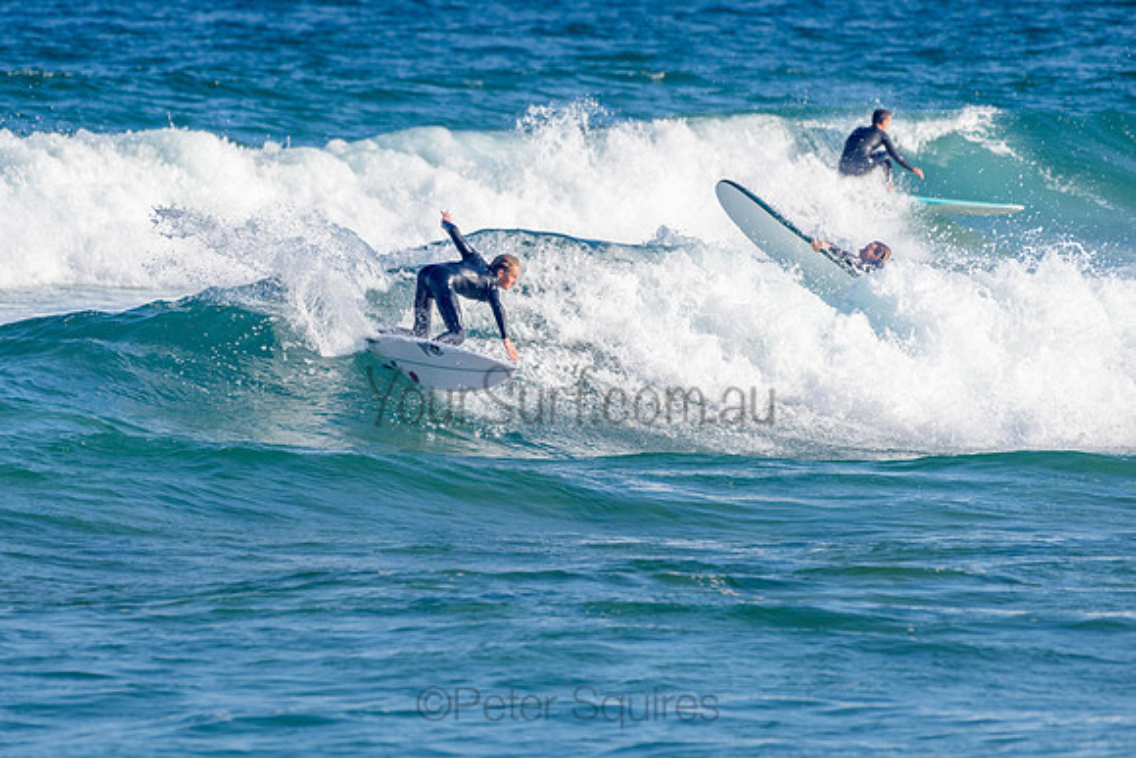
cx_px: 439
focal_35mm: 613
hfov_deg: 3.4
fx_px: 19354
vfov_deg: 2.2
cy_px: 322
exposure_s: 1/2000
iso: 125
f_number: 5.6
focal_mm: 500
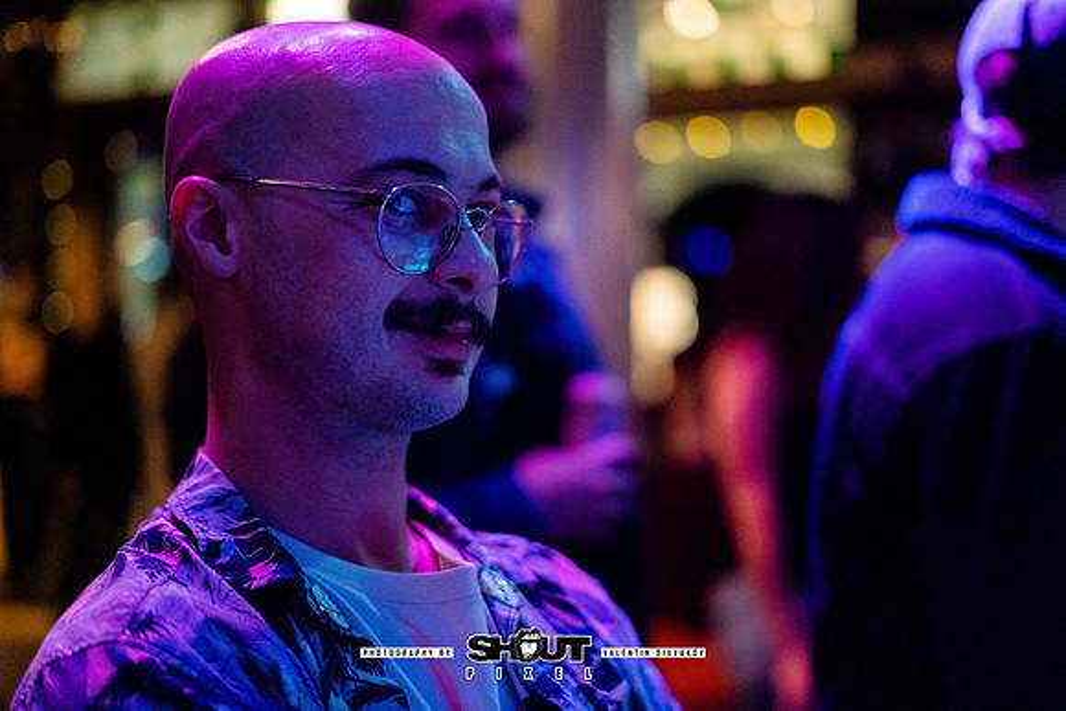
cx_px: 533
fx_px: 1481
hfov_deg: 39.6
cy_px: 356
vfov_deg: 27.0
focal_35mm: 50
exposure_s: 1/160
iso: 3200
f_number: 1.8
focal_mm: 50
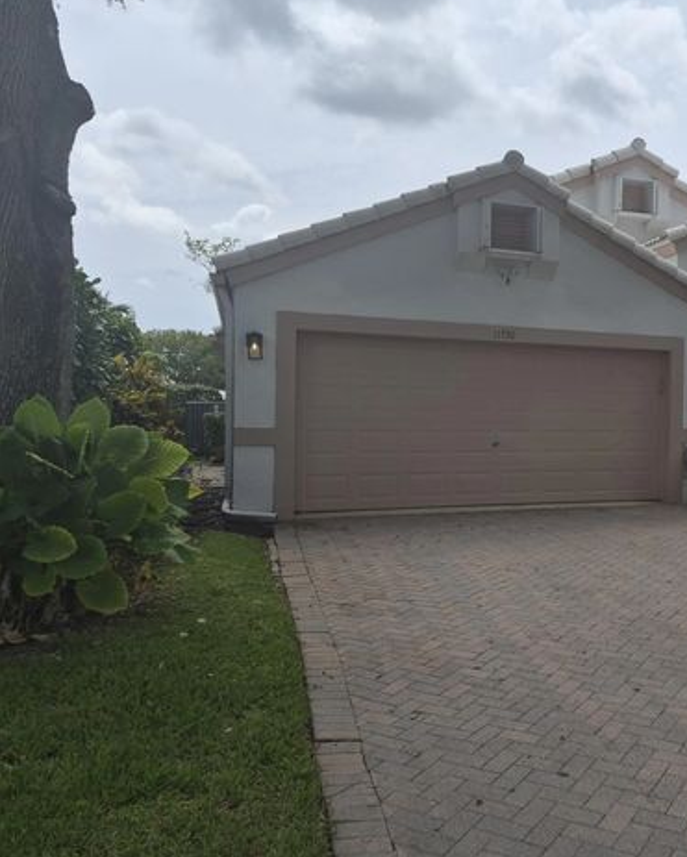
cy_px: 415
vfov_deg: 57.1
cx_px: 589
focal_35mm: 31
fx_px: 787
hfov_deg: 43.9
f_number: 1.8
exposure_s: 1/7152
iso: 80
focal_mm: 5.4
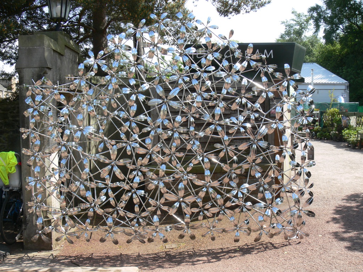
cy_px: 136
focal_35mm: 35
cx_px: 182
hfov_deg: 52.6
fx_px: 367
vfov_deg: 40.7
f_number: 5.6
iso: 80
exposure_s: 1/160
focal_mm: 7.4
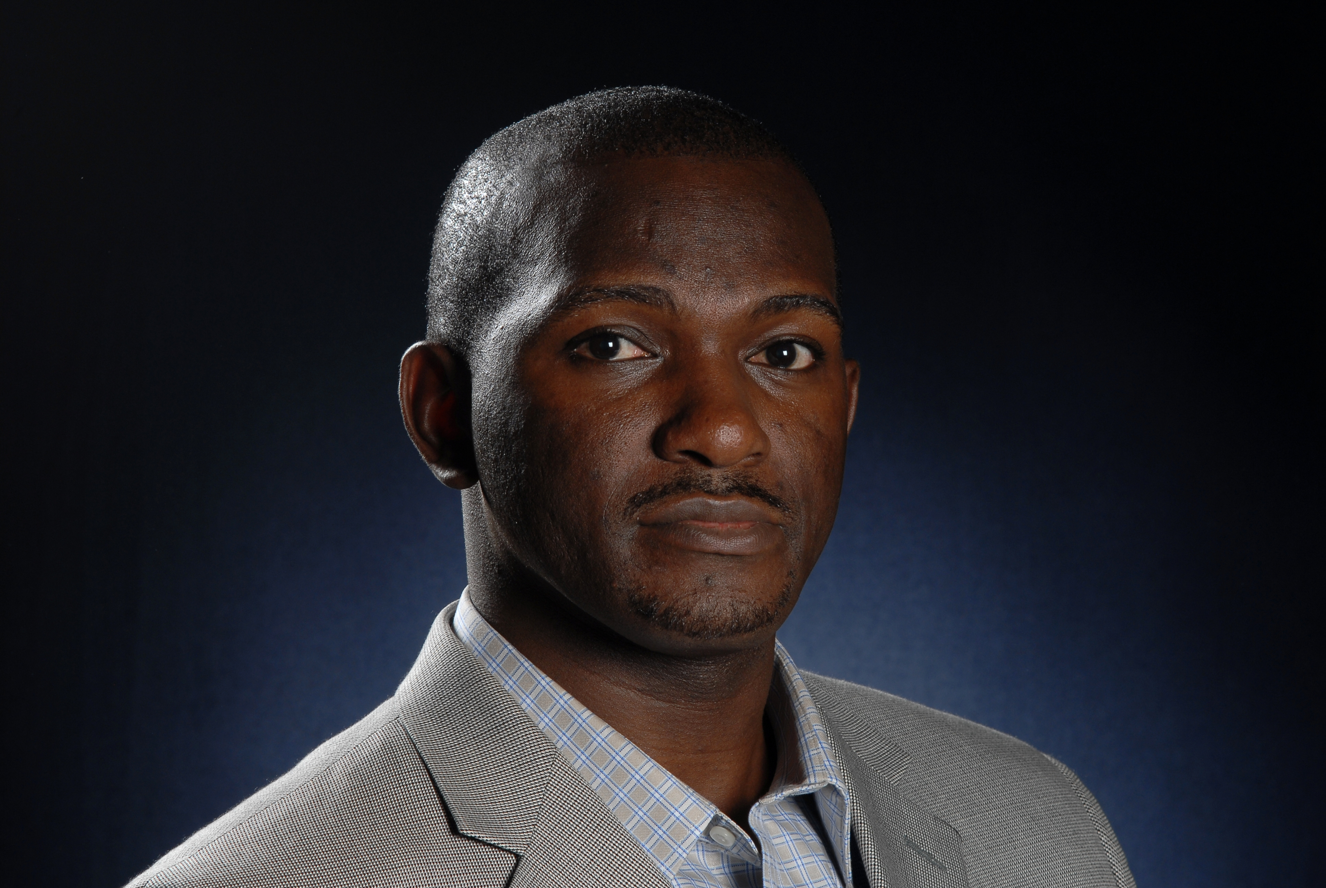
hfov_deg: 10.1
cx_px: 663
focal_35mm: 202
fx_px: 7468
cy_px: 444
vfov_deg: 6.8
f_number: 11
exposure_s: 1/125
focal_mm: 135
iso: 125
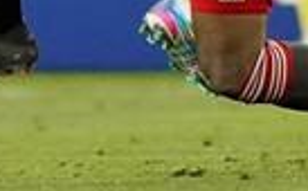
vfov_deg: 0.4
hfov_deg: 0.7
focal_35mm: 2907
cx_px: 247
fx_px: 24351
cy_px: -271
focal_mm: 600
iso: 6400
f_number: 4
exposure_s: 1/2000
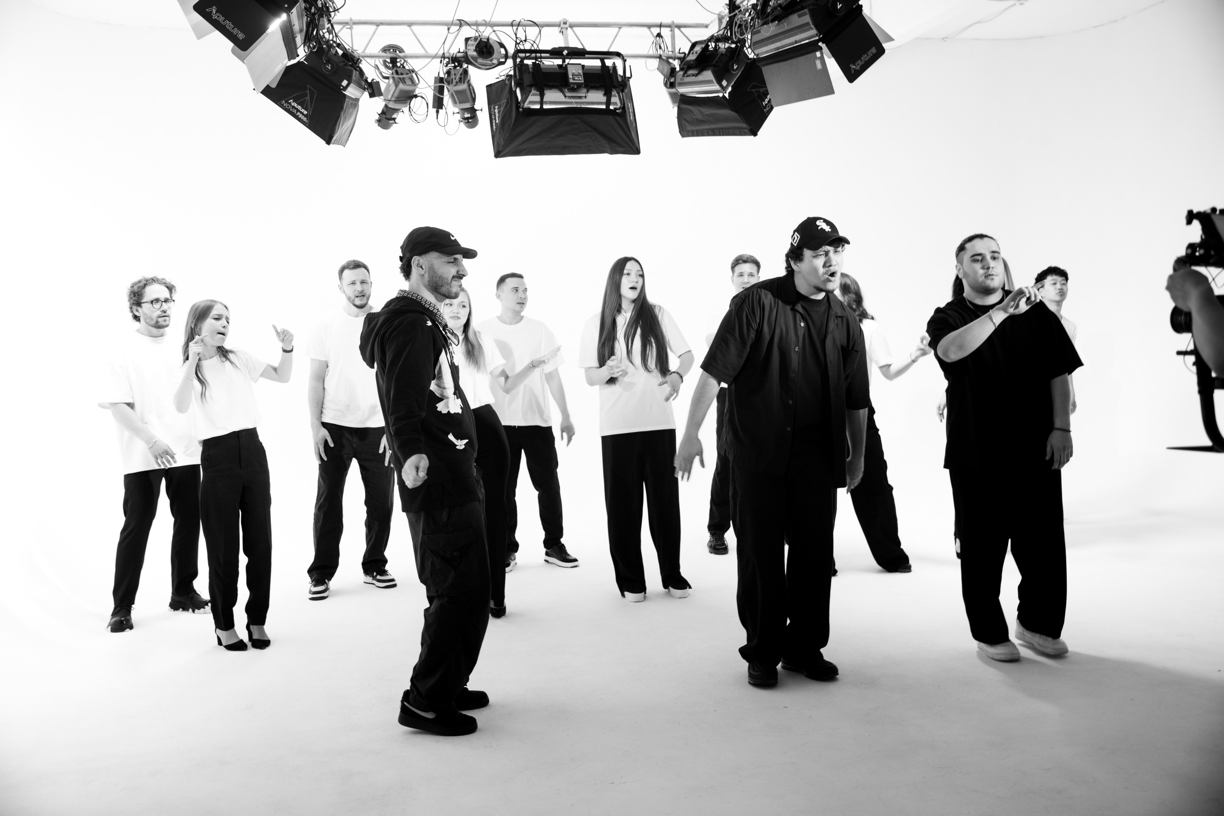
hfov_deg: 55.7
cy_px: 408
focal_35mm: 34
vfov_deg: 38.8
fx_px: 1159
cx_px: 612
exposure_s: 1/160
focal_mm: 34.1
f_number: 2.8
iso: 250
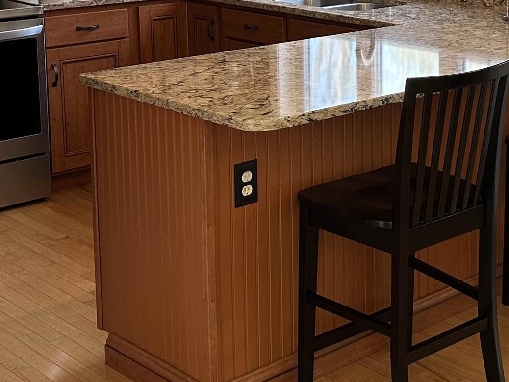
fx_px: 1044
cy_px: 12
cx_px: 493
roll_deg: -0.2
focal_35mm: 71
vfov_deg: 20.2
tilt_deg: -8.2
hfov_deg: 26.2
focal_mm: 6.86
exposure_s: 1/120
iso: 125
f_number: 1.78
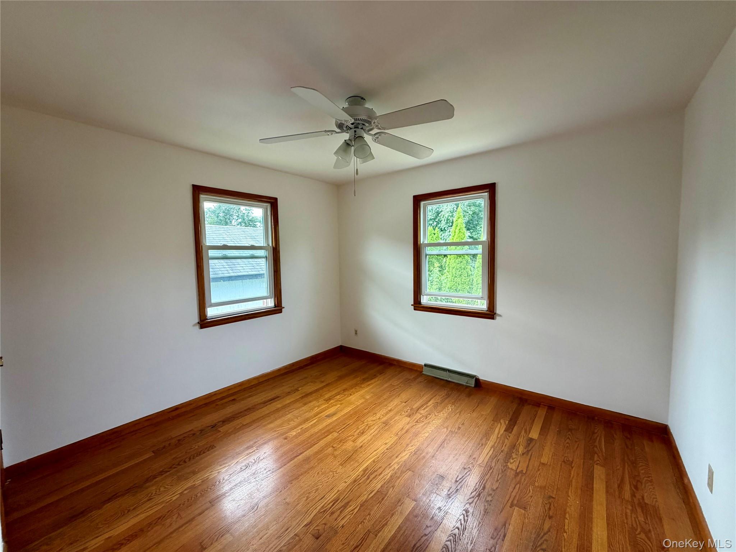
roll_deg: +2.3
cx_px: 368
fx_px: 298
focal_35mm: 14
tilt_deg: -3.3
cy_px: 276
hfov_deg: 102.1
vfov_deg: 85.7
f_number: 2.2
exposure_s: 1/121
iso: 160
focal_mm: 2.22
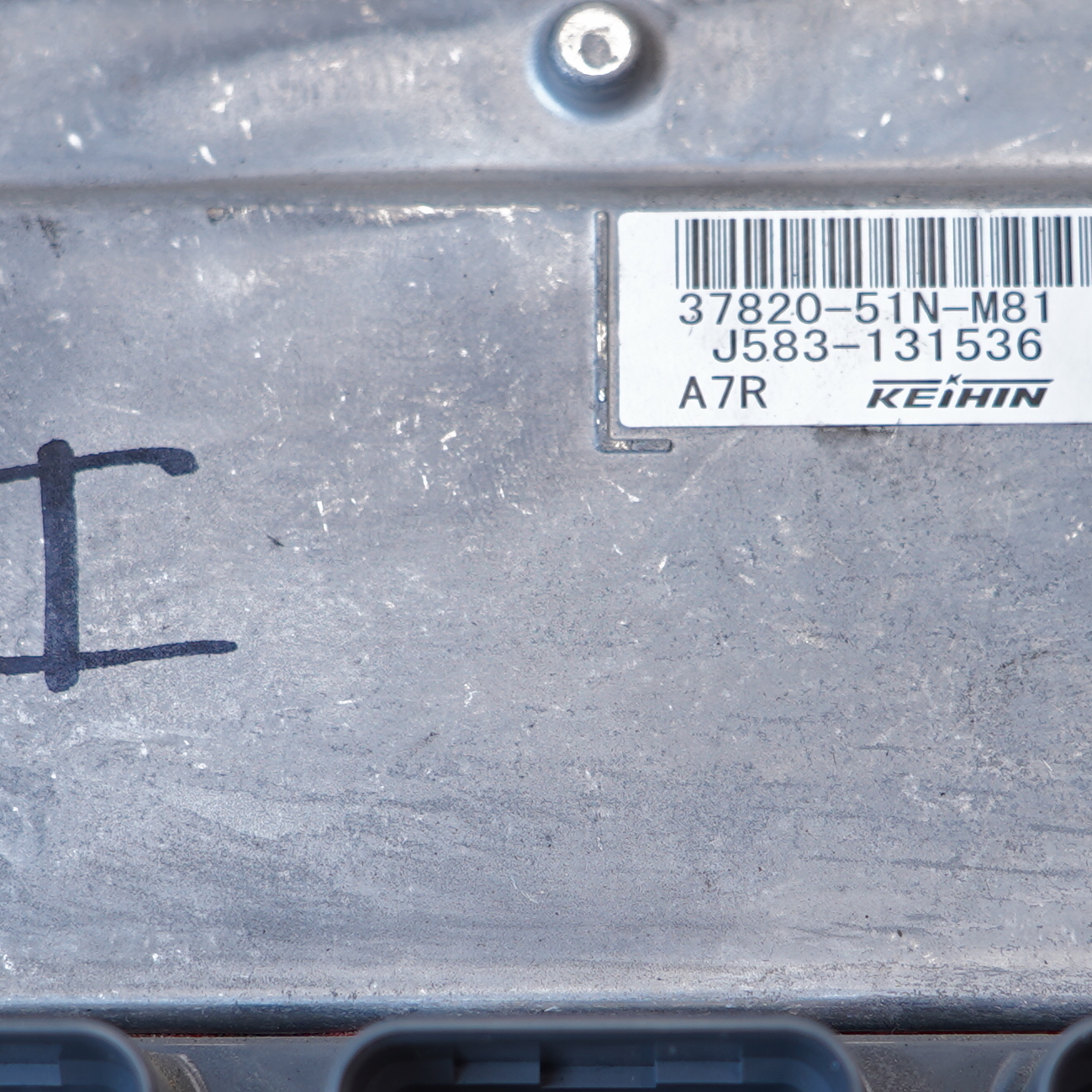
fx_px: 3676
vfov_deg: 16.8
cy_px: 774
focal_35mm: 103
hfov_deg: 16.9
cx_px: 610
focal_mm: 27
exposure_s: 1/60
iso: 100
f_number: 2.8
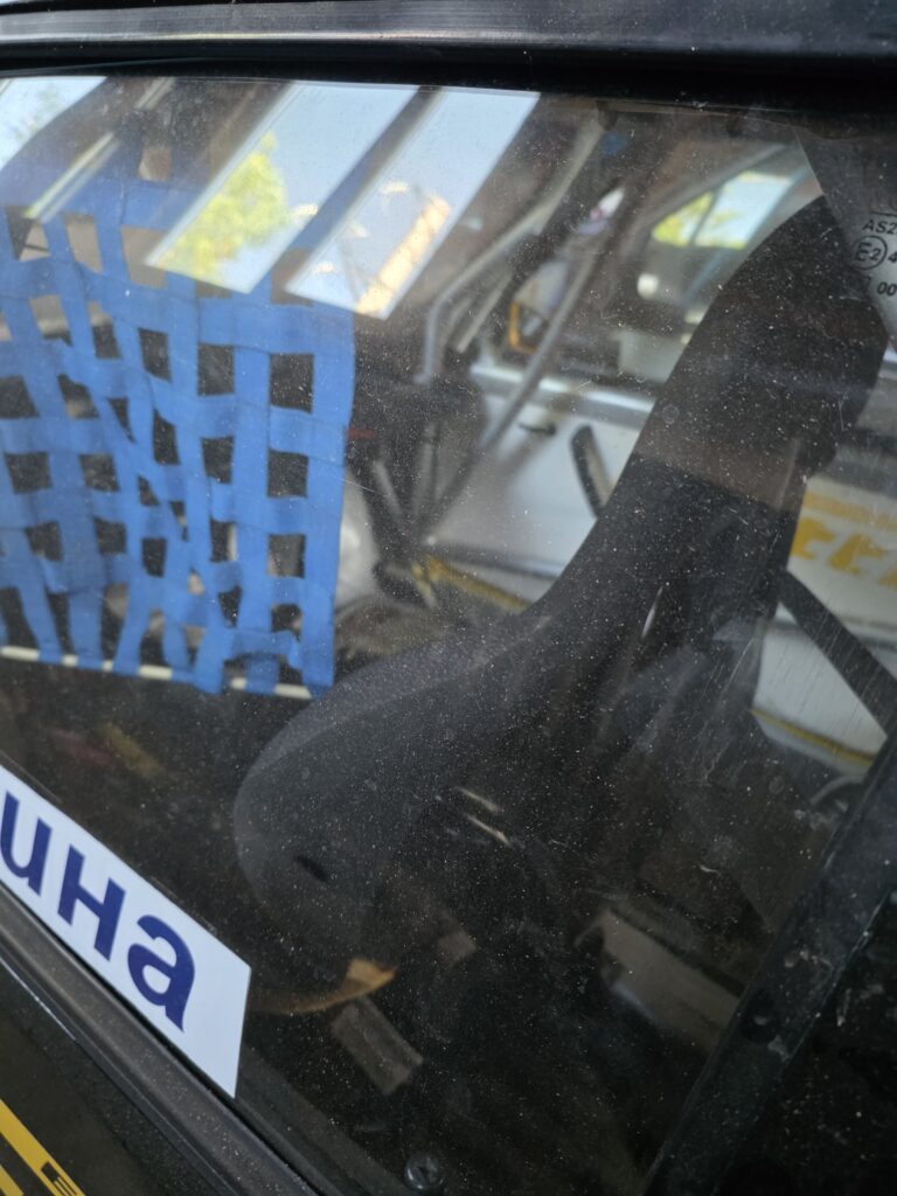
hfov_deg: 58.9
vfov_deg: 73.9
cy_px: 598
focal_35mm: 23
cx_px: 448
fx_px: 795
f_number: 1.7
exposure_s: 1/100
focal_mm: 6.25
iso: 800
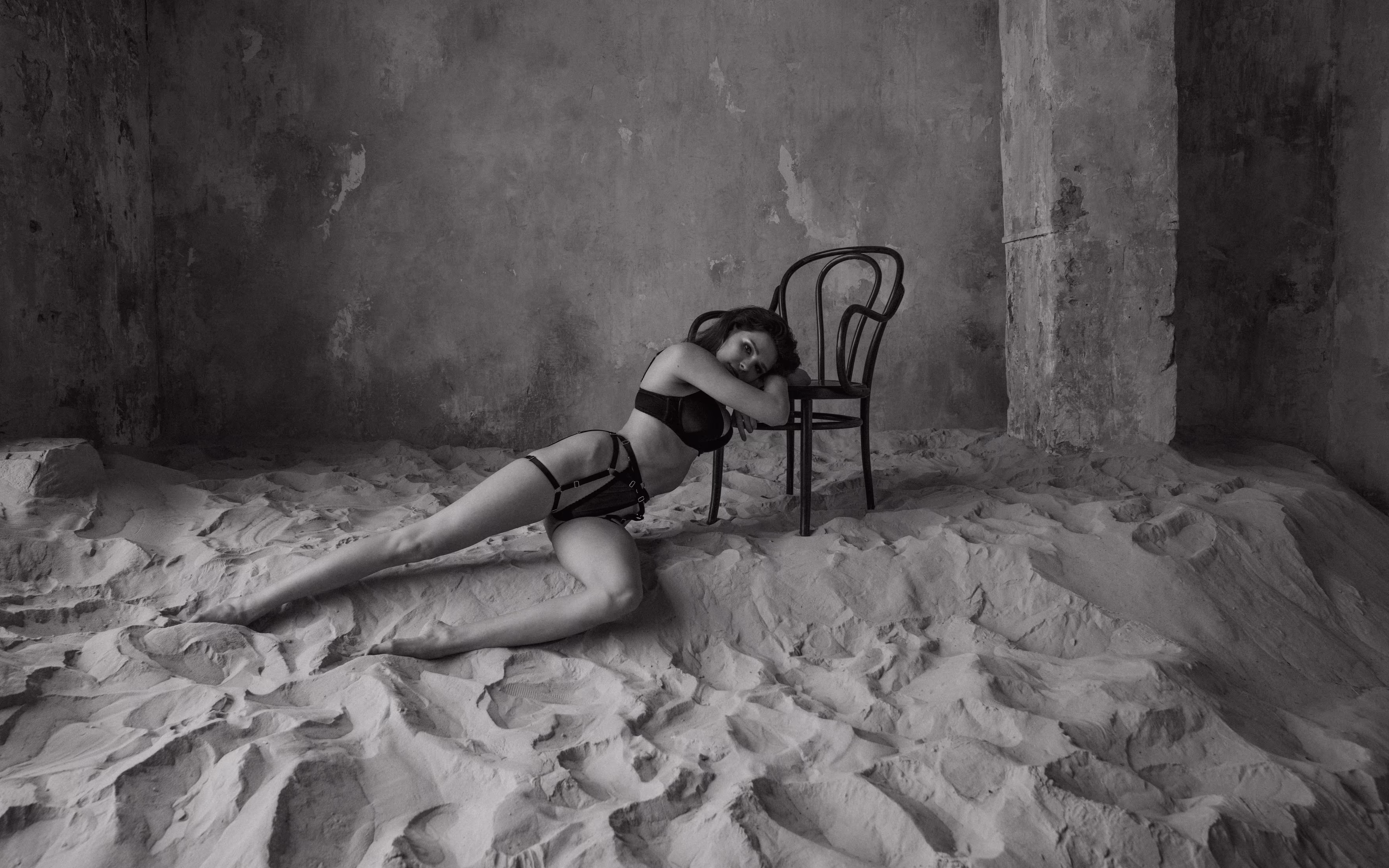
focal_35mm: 27
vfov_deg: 46.0
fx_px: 1022
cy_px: 404
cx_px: 686
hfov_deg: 68.4
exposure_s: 1/125
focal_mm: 26
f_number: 5
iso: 500
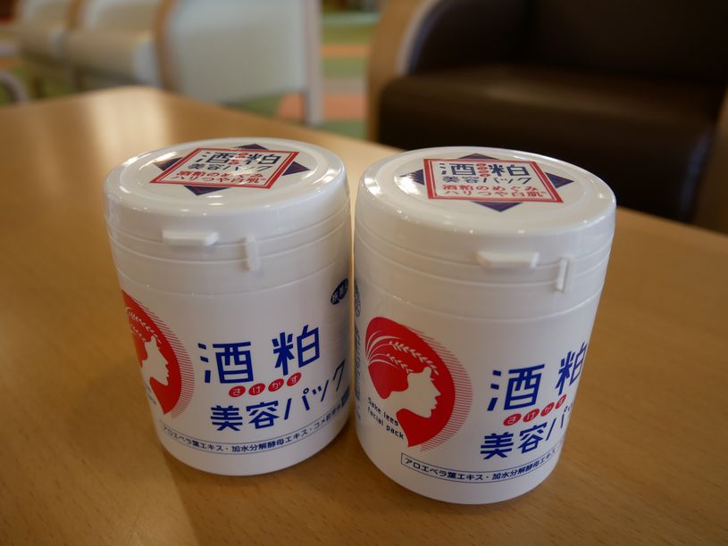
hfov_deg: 67.3
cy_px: 273
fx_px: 547
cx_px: 364
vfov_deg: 53.1
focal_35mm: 26
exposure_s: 1/60
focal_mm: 13
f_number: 3.5
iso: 640
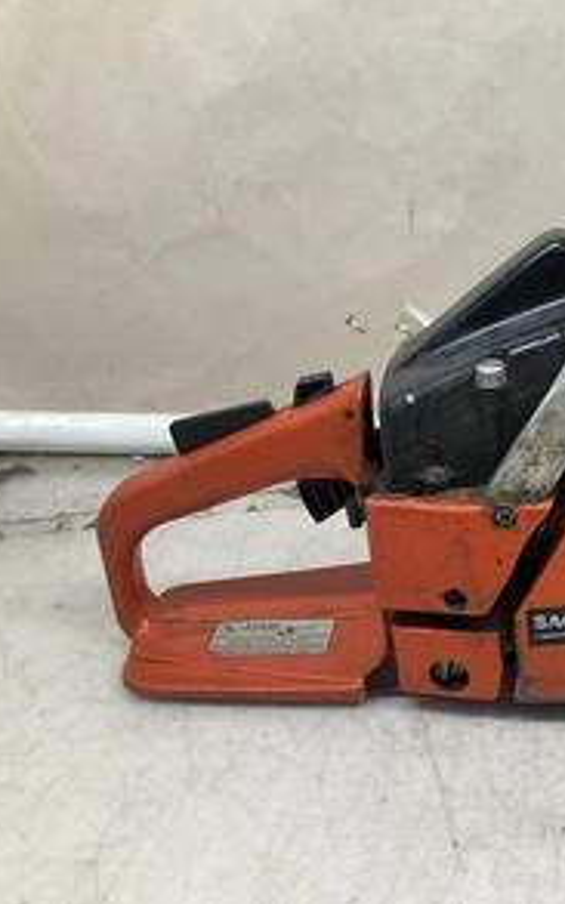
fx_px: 1035
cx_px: 568
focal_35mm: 42
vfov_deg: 47.2
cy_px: 450
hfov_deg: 28.6
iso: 50
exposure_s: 1/120
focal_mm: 3
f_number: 1.8
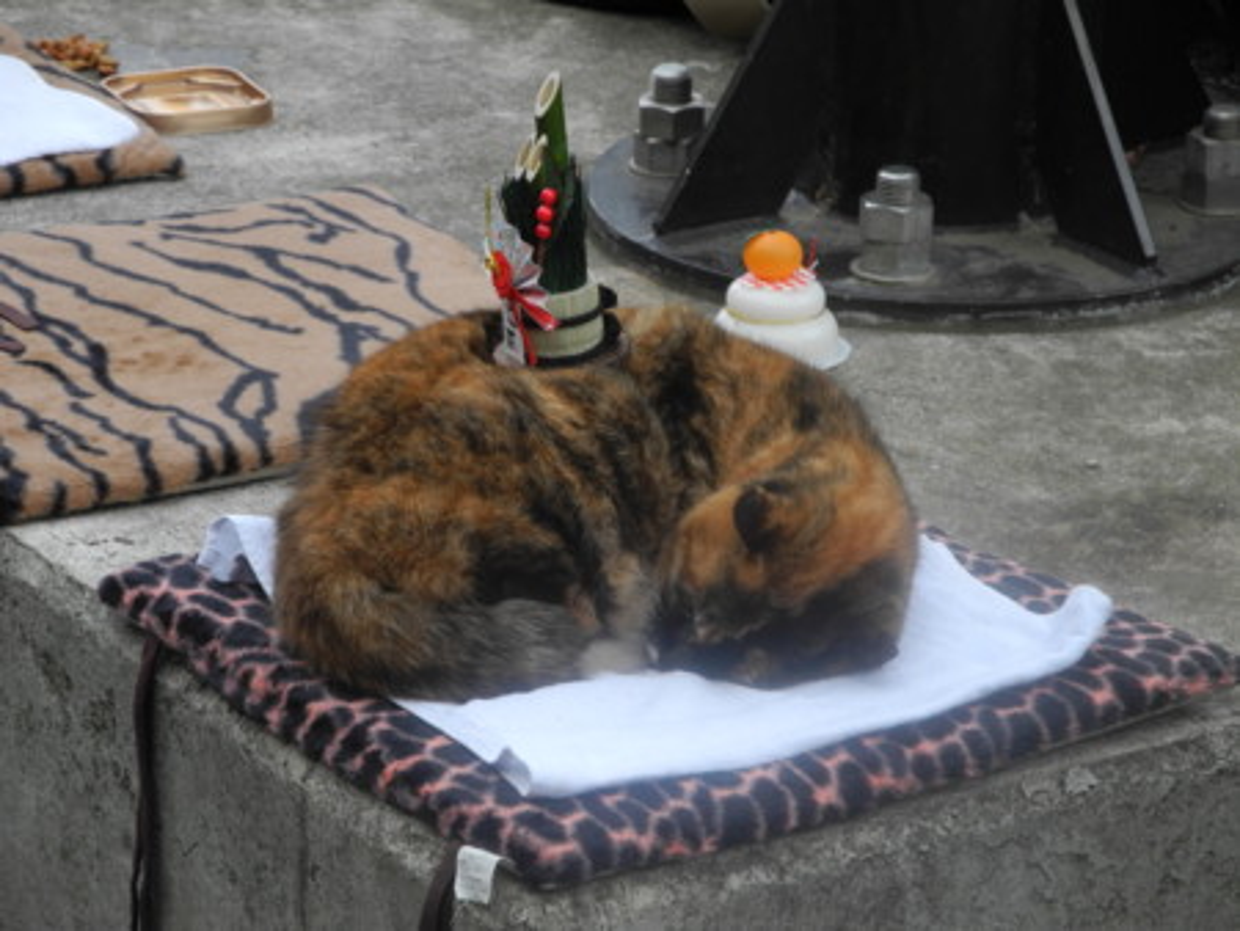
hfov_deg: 12.9
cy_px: 466
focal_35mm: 153
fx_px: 5484
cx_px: 620
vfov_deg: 9.7
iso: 100
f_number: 5
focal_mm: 32.6
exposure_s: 1/100
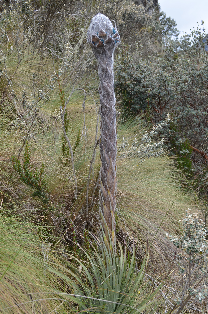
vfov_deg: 49.6
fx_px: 340
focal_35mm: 39
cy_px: 157
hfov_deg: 34.1
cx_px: 104
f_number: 8
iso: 100
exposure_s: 1/100
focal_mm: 26
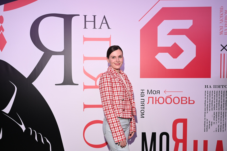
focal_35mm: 35
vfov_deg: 37.9
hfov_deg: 54.4
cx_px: 114
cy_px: 76
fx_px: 221
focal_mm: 35
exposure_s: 1/125
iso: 640
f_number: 5
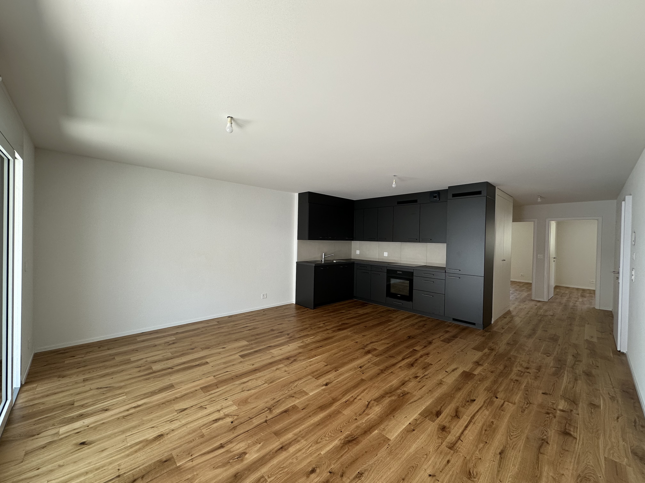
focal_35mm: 14
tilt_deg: -0.1
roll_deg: -1.4
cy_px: 242
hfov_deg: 102.1
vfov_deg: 85.7
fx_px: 261
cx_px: 322
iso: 80
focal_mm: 2.22
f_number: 2.2
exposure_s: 1/99
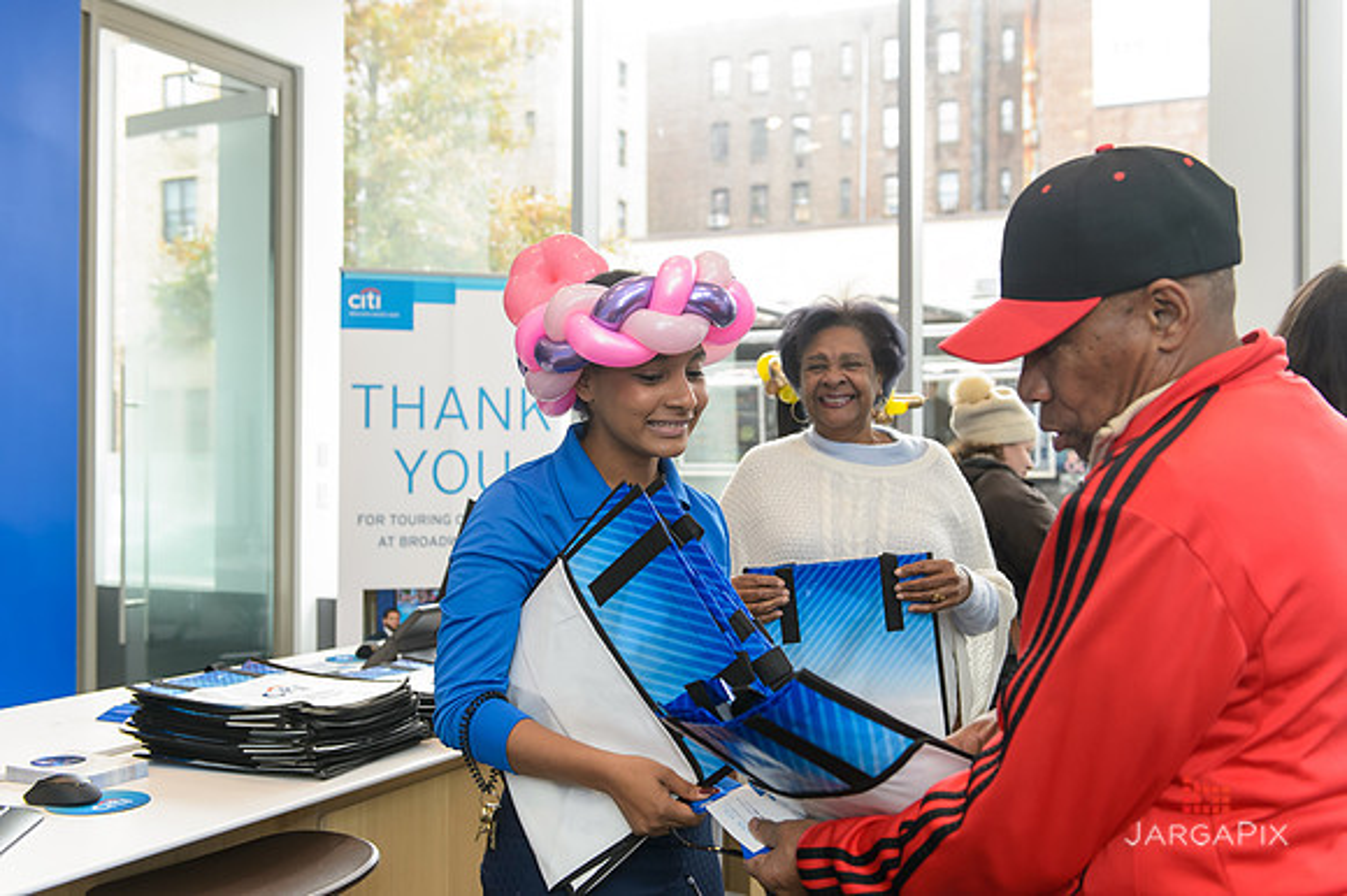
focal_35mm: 38
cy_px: 448
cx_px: 674
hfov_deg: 50.7
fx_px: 1421
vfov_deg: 35.0
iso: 1250
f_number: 3.5
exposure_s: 1/160
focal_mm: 38
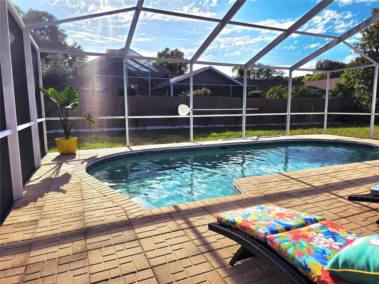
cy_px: 142
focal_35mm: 23
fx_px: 252
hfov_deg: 73.9
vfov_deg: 58.9
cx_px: 190
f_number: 1.7
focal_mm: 6.3
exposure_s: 1/5000
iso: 80
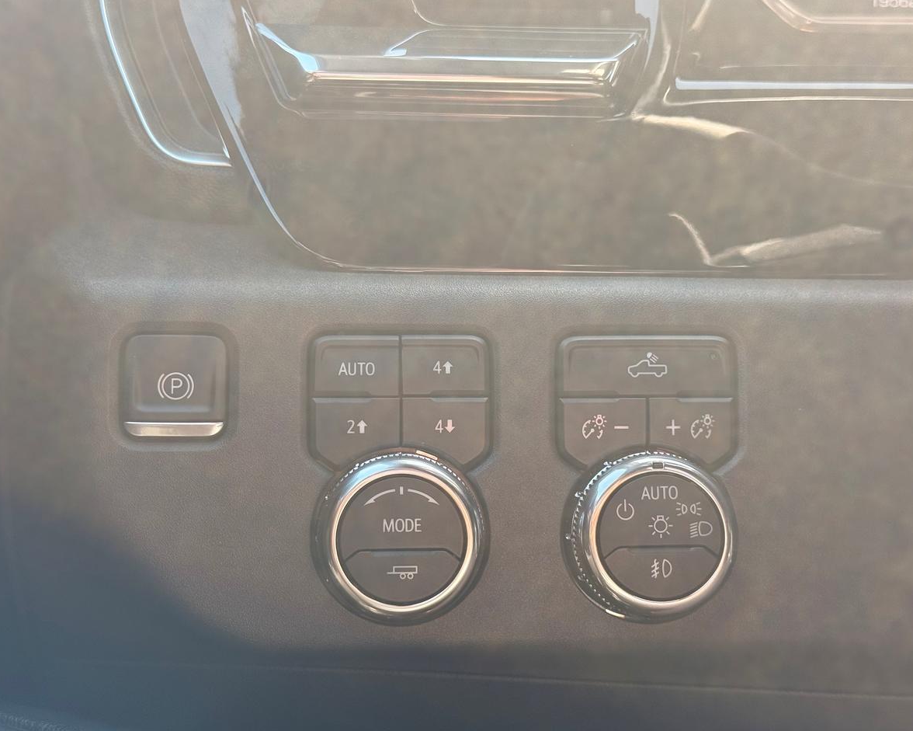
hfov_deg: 36.7
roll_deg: -1.7
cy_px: 371
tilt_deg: -5.5
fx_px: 1378
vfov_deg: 29.7
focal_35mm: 51
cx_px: 452
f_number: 1.78
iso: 64
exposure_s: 1/198
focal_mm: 6.76
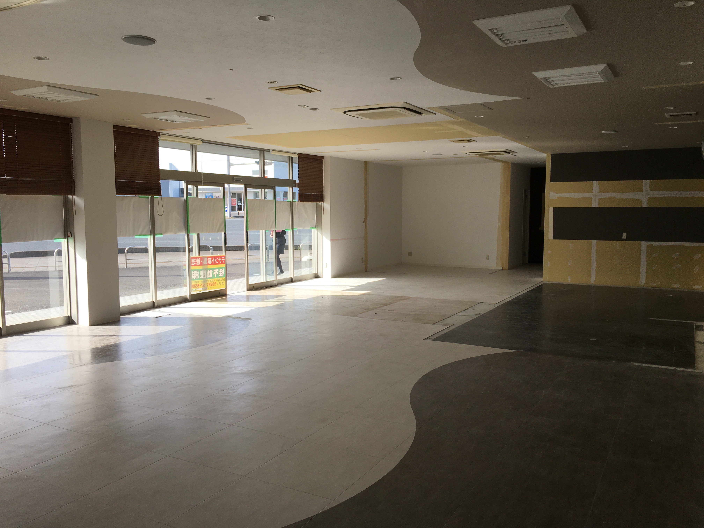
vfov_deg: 48.2
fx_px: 590
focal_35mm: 29
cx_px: 352
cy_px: 264
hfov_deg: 61.7
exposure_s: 1/405
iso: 25
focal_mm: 4.15
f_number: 2.2
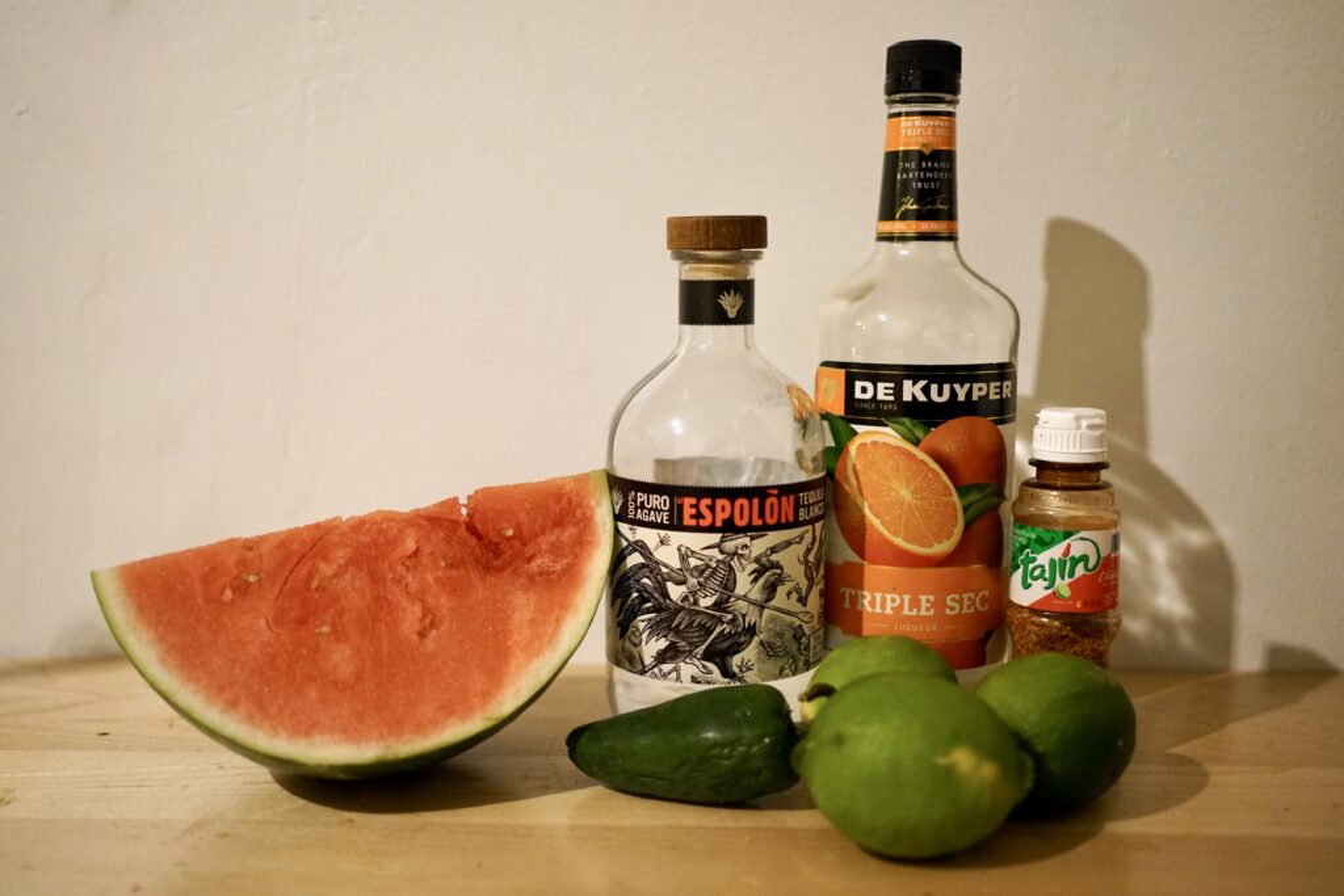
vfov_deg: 37.9
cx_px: 672
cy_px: 448
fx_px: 1307
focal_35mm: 35
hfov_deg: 54.4
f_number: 1.8
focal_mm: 35
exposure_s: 1/250
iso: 4000
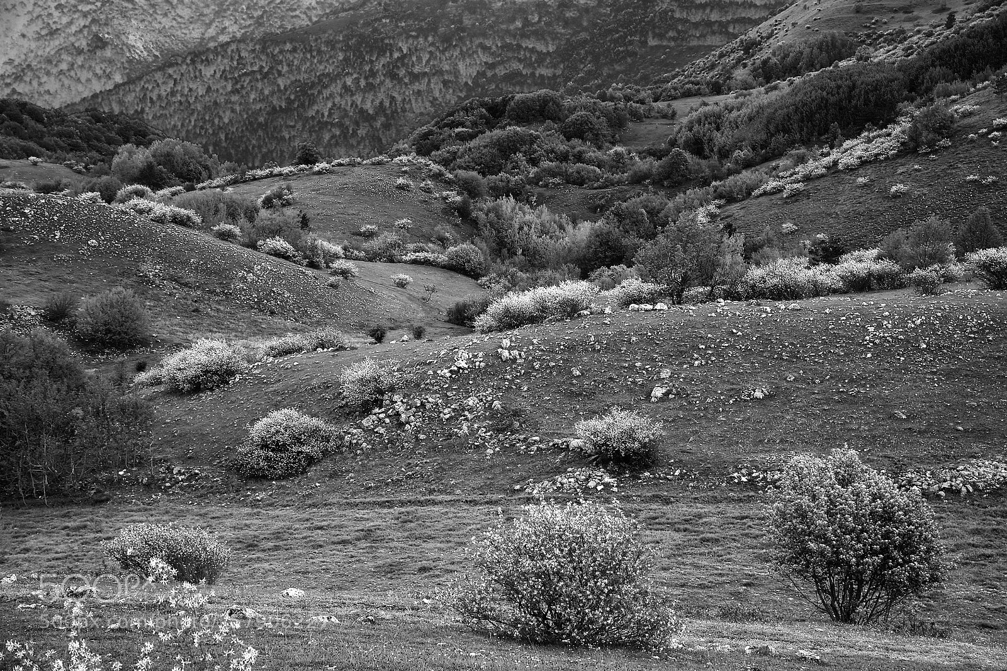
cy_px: 336
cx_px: 504
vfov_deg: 23.4
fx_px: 1621
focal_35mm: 58
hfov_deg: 34.5
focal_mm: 58
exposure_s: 1/100
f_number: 6.3
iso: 200
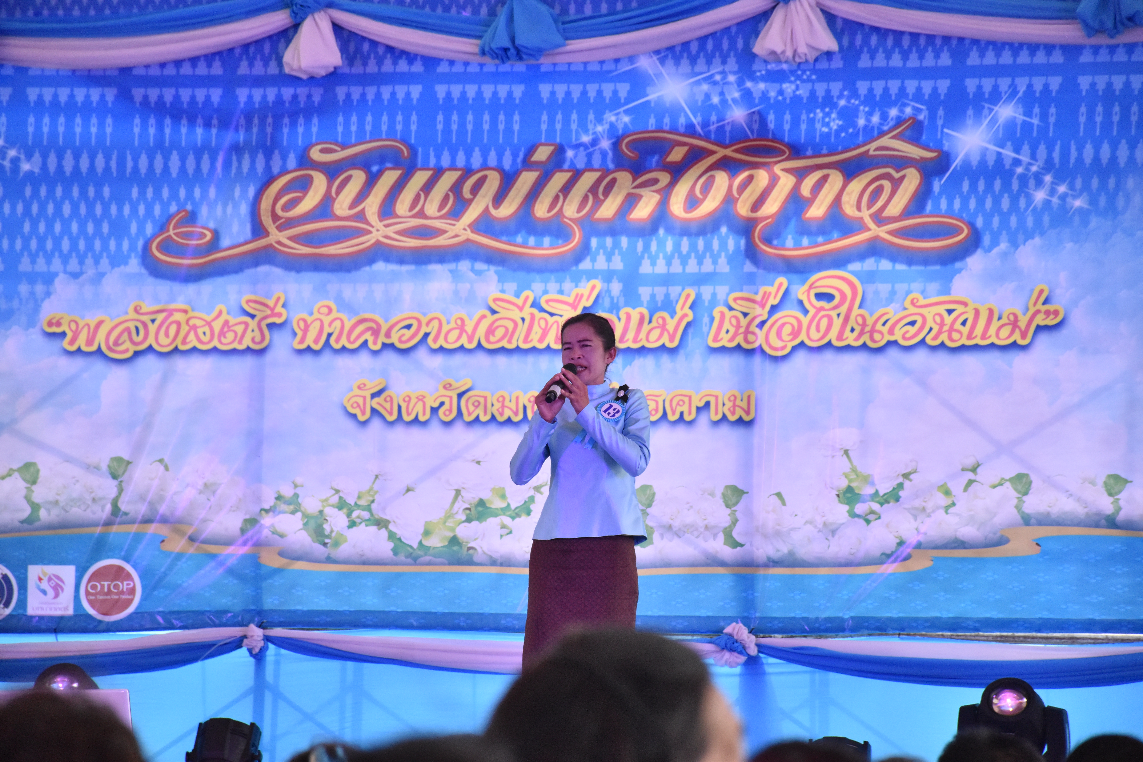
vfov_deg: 7.9
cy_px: 381
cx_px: 572
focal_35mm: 174
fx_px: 5524
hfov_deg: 11.8
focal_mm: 116
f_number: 7.1
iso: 2000
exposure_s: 1/1250
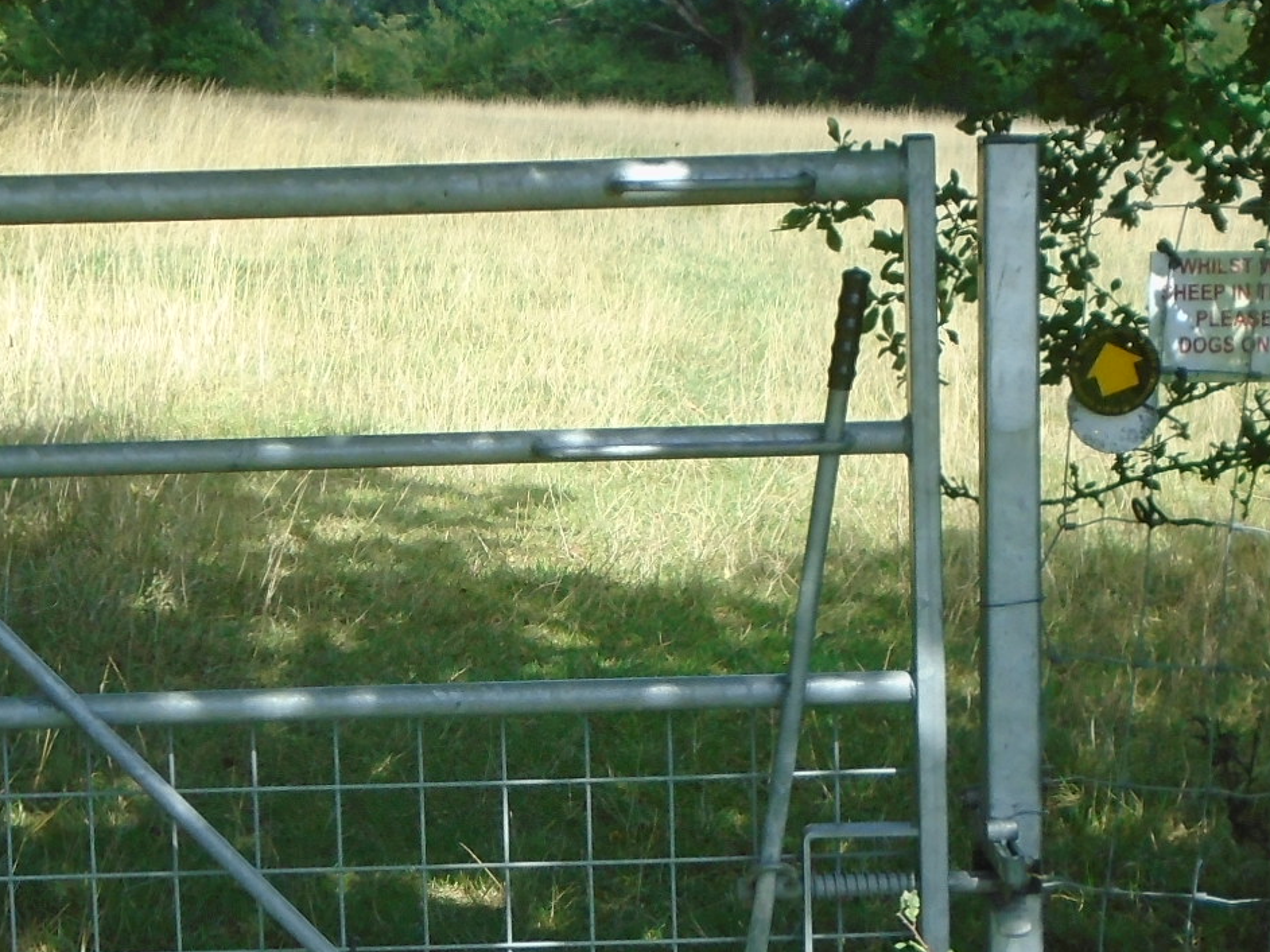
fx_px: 3632
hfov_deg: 19.8
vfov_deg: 14.9
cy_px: 615
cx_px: 488
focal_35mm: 99
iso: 100
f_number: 3.8
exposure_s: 1/320
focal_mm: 6.4
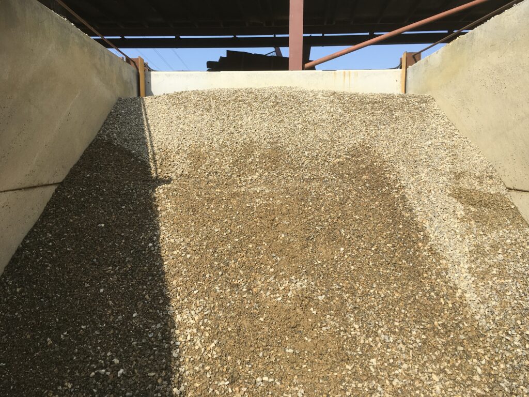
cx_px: 264
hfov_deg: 61.7
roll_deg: +0.2
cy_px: 198
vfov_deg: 48.2
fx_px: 443
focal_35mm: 29
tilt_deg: -5.3
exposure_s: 1/1425
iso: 25
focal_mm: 4.15
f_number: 2.2
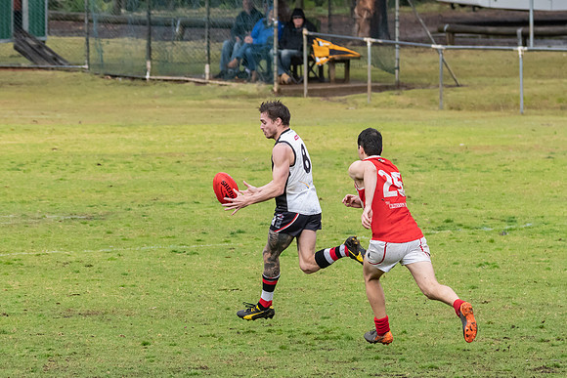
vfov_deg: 2.6
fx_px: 8423
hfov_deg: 3.9
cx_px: 348
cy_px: 249
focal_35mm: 535
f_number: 7.1
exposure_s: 1/1600
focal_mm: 220
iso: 1250
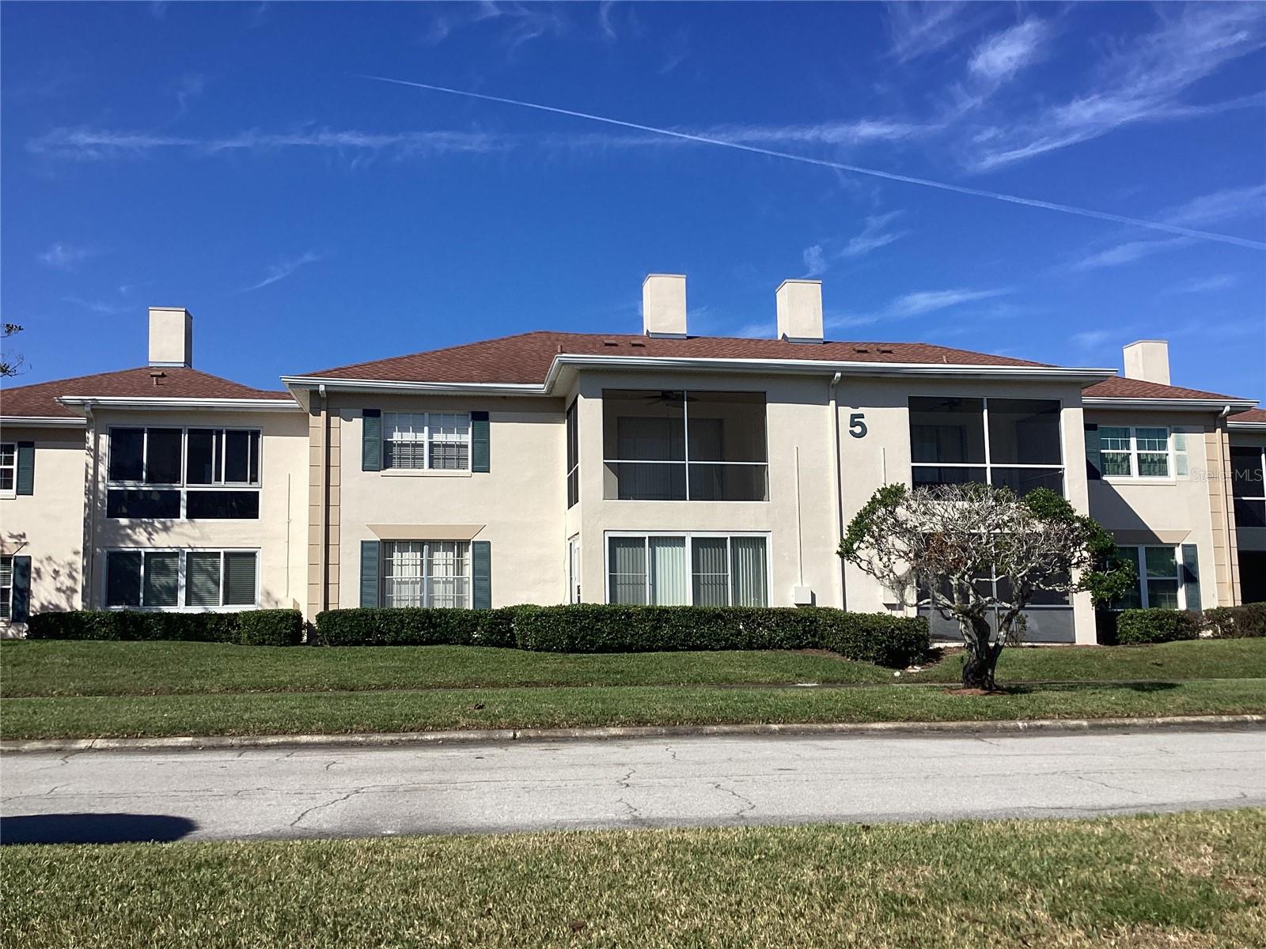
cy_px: 474
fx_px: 1134
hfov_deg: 58.4
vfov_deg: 45.4
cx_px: 633
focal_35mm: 31
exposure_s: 1/2092
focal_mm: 3.3
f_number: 2.4
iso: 25
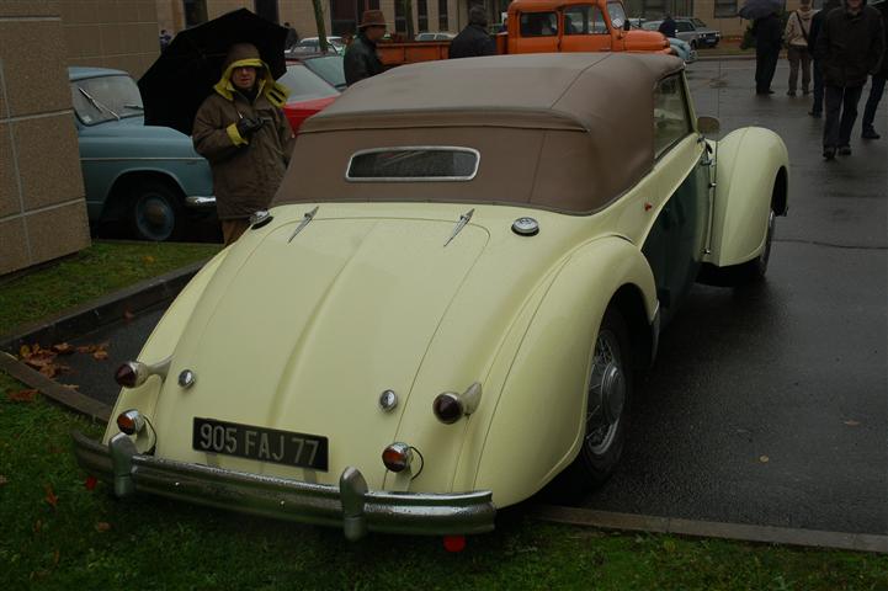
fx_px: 1072
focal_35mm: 44
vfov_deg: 30.8
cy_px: 296
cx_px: 444
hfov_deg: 45.0
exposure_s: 1/160
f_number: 6.3
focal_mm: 29
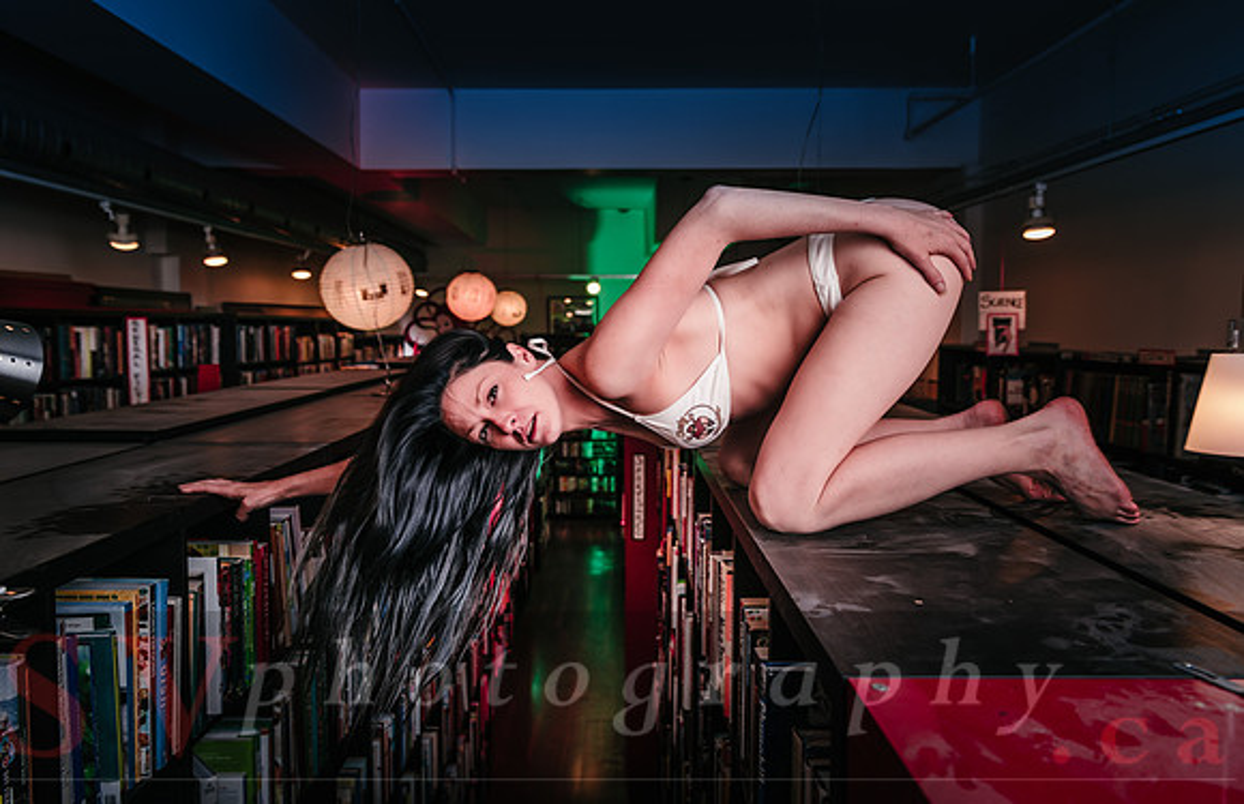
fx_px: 1019
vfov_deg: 43.1
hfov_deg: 62.8
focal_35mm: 30
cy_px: 404
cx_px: 622
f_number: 4.5
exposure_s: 1/80
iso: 64
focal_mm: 29
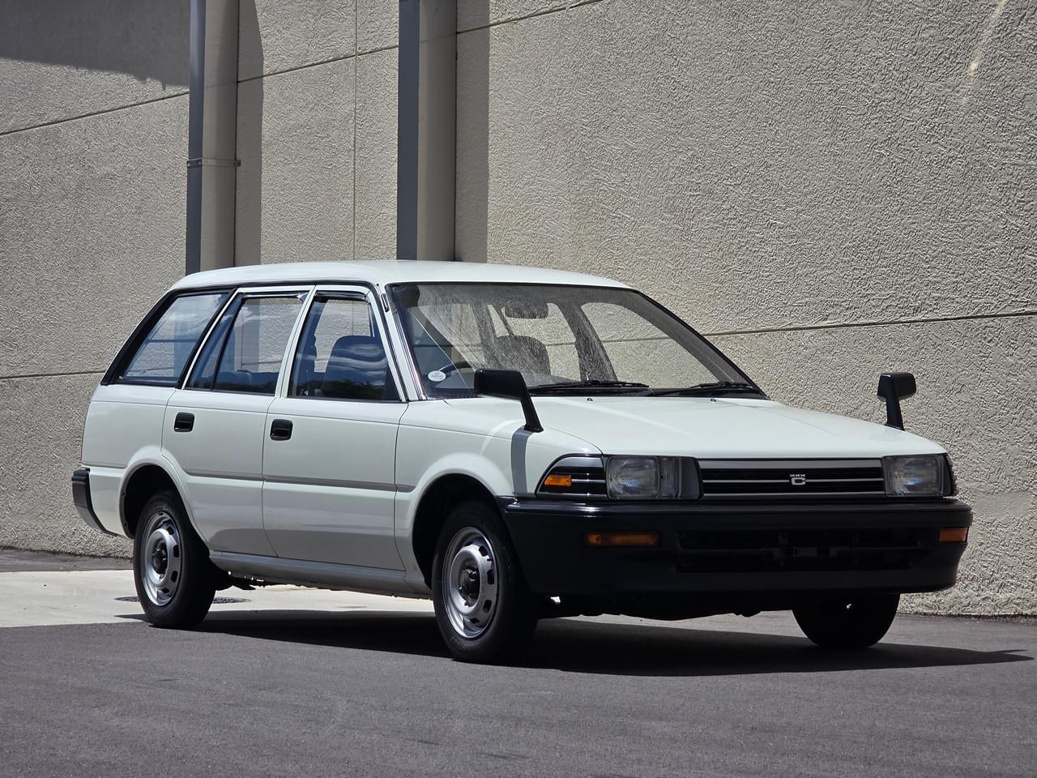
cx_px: 518
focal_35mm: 115
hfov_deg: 17.1
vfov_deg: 12.9
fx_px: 3445
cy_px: 389
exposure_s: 1/2252
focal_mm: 18.6
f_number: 3.4
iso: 64
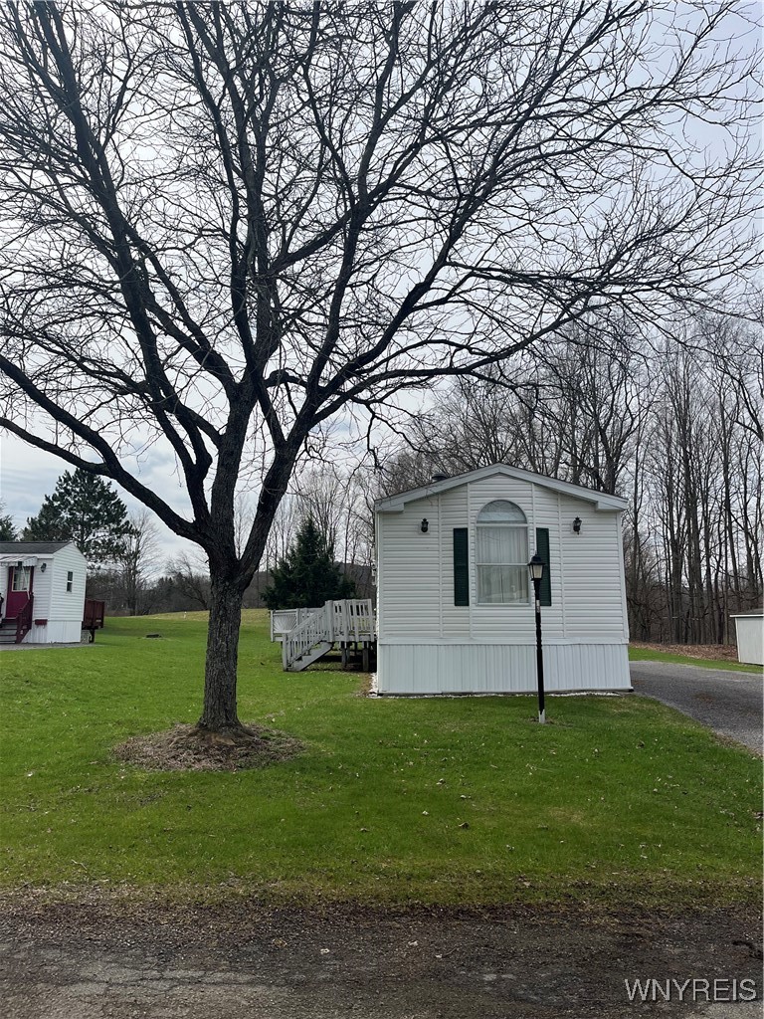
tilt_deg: +6.8
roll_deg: +0.6
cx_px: 382
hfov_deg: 53.1
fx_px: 765
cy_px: 510
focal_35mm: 26
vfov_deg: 67.3
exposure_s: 1/5319
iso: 50
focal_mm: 5.1
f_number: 1.6
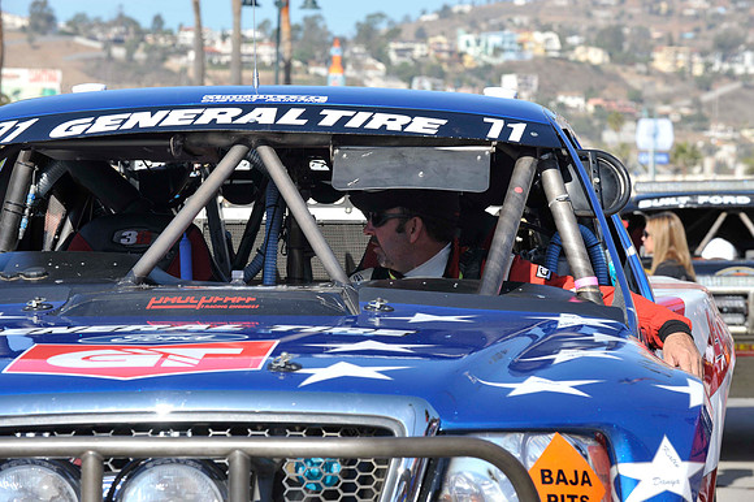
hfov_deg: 14.7
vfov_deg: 9.8
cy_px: 251
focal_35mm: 140
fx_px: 2930
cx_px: 377
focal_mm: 140
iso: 320
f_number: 10
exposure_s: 1/400
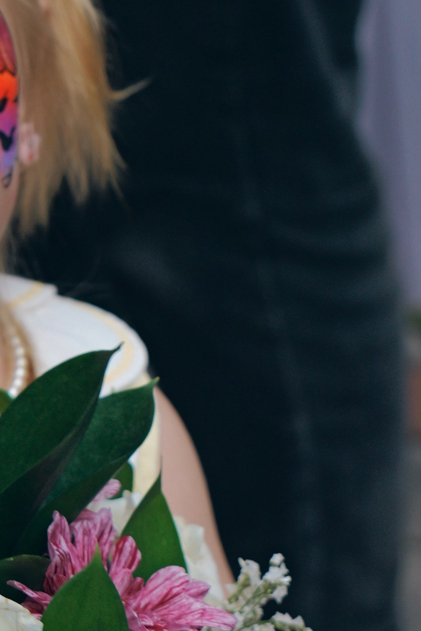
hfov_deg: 7.9
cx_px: -151
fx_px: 2999
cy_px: 360
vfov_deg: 12.0
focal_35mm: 171
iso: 500
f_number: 5.6
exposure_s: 1/250
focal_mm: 60
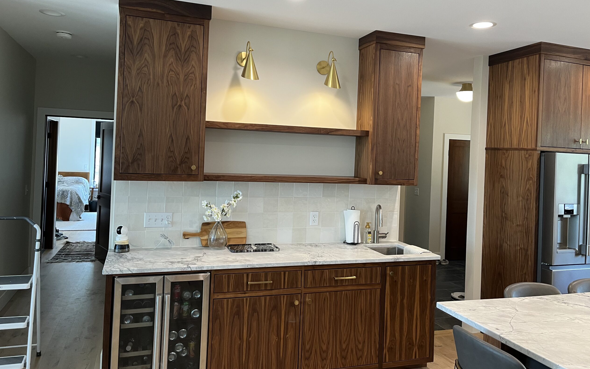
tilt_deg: -0.6
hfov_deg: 66.5
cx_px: 292
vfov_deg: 44.4
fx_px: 450
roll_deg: -3.1
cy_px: 157
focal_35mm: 28
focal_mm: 5.1
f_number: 1.6
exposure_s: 1/60
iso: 125
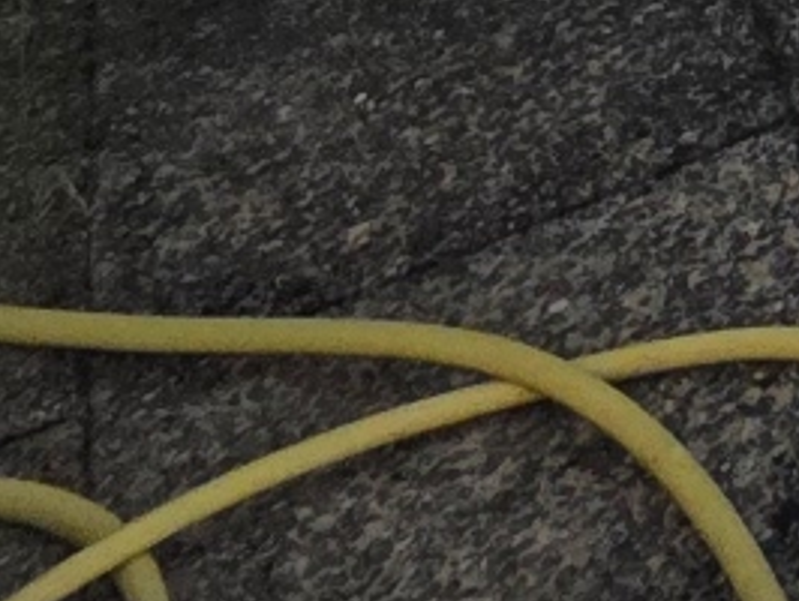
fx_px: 2310
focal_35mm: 100
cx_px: 2112
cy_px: -1545
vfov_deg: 9.1
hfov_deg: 12.8
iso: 40
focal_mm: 2.2
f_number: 1.9
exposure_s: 1/3697
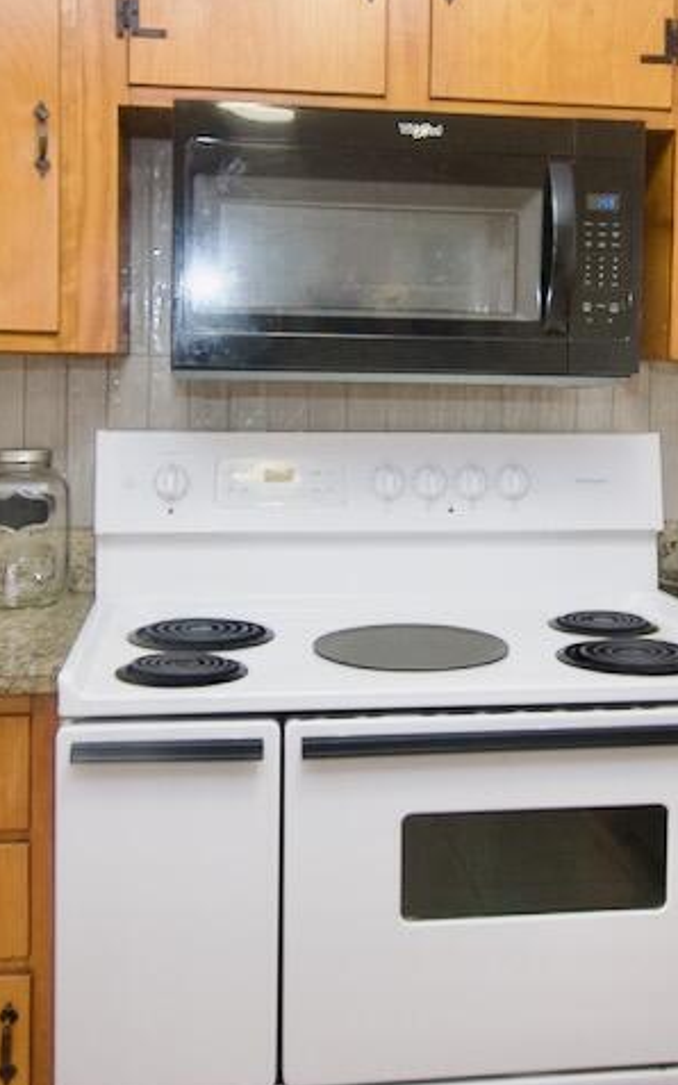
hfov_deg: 31.2
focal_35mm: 41
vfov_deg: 47.9
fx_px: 1213
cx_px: 394
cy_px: 434
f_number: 4.5
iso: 800
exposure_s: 1/60
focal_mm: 10
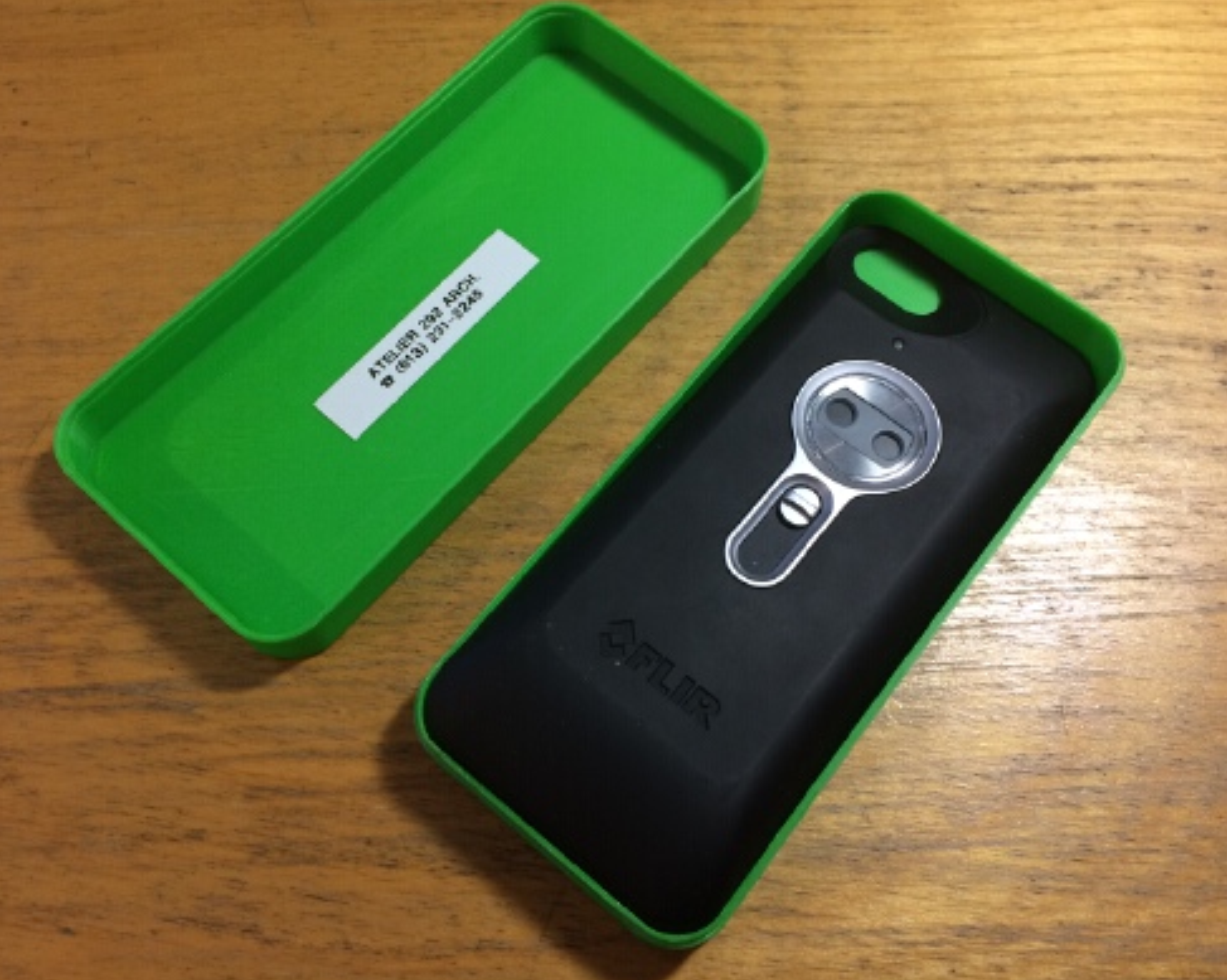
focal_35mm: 31
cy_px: 489
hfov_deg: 57.2
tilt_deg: -69.3
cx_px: 624
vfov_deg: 47.1
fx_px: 1125
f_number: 2.2
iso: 100
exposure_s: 1/30
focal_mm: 4.15
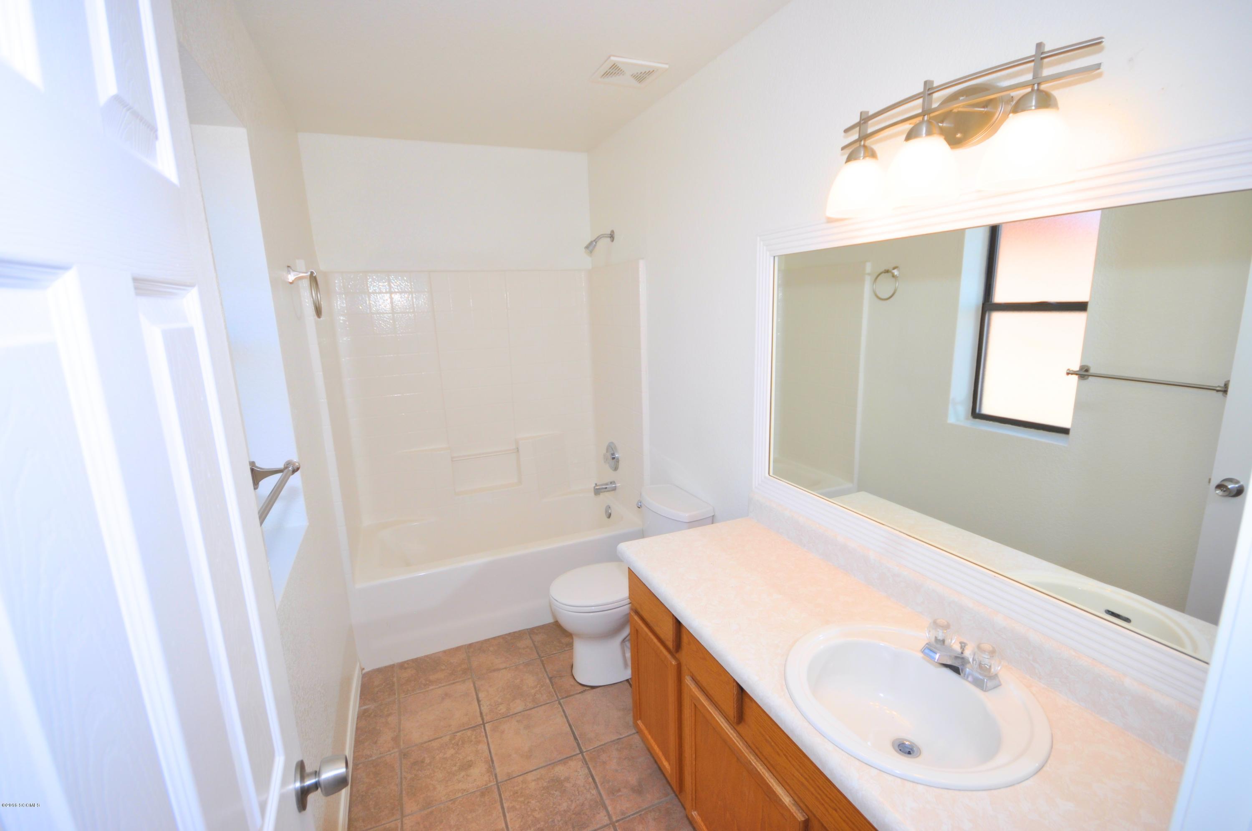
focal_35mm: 15
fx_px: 521
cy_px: 416
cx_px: 626
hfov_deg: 100.5
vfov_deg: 77.2
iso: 280
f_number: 5.6
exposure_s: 1/125
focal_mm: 10
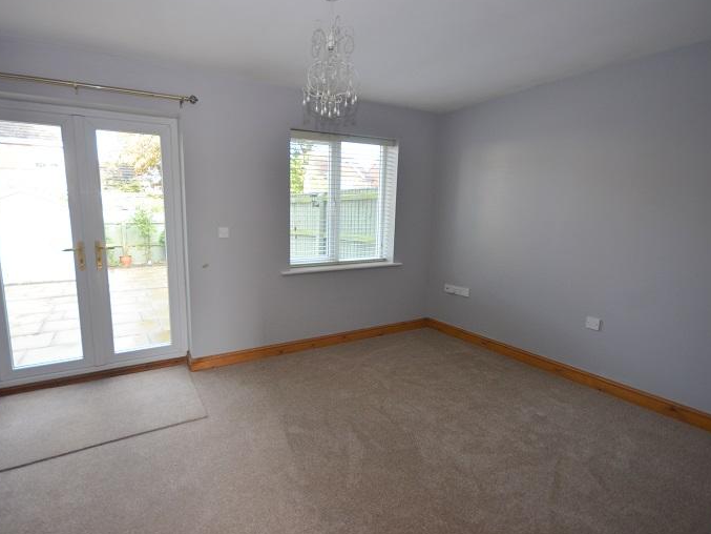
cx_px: 304
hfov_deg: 90.4
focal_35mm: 17
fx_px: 349
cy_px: 263
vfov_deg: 74.7
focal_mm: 10
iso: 400
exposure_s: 1/80
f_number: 4.5
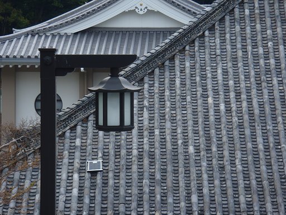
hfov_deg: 14.1
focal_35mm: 140
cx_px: 143
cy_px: 108
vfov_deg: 10.6
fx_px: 1157
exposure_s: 1/50
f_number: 5.9
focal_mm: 25
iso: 80
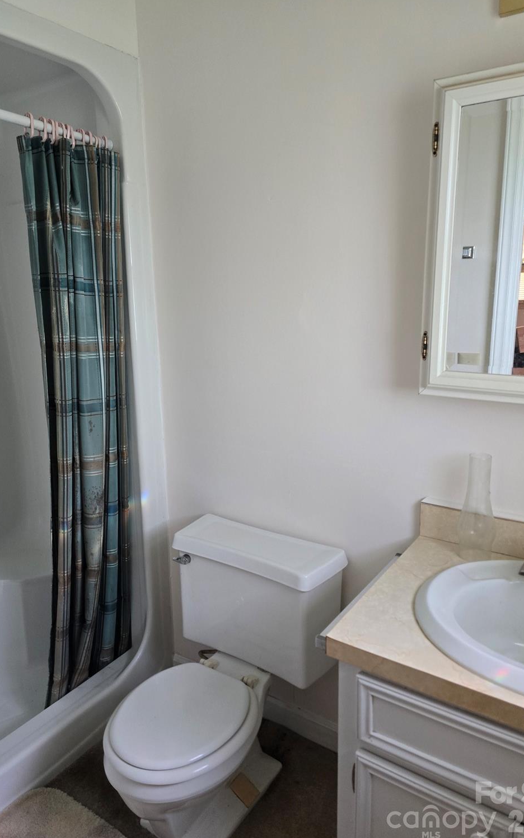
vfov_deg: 72.5
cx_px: 254
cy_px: 414
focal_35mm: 25
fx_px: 571
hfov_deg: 49.3
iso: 500
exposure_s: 1/120
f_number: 1.7
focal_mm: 6.3
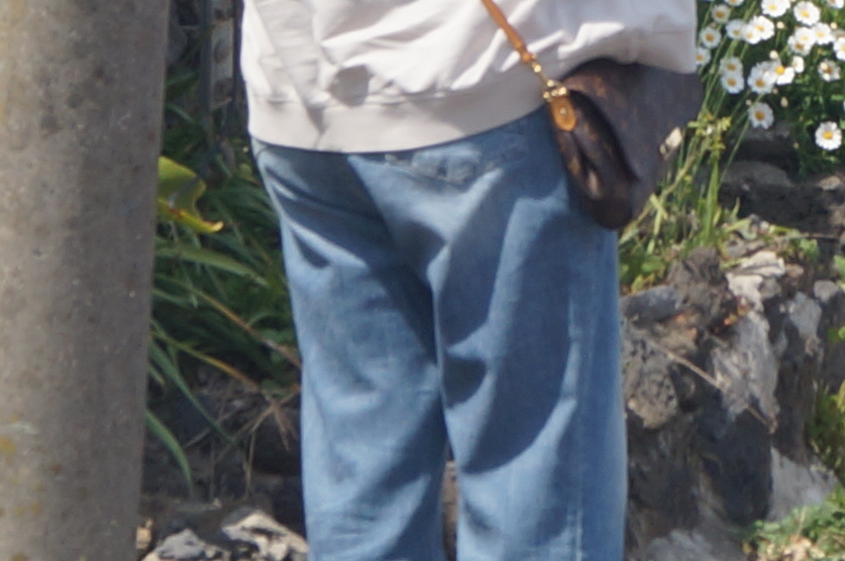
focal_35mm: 264
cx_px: 1119
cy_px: -213
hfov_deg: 7.7
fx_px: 6189
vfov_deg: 5.2
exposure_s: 1/250
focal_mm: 30
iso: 100
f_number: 9
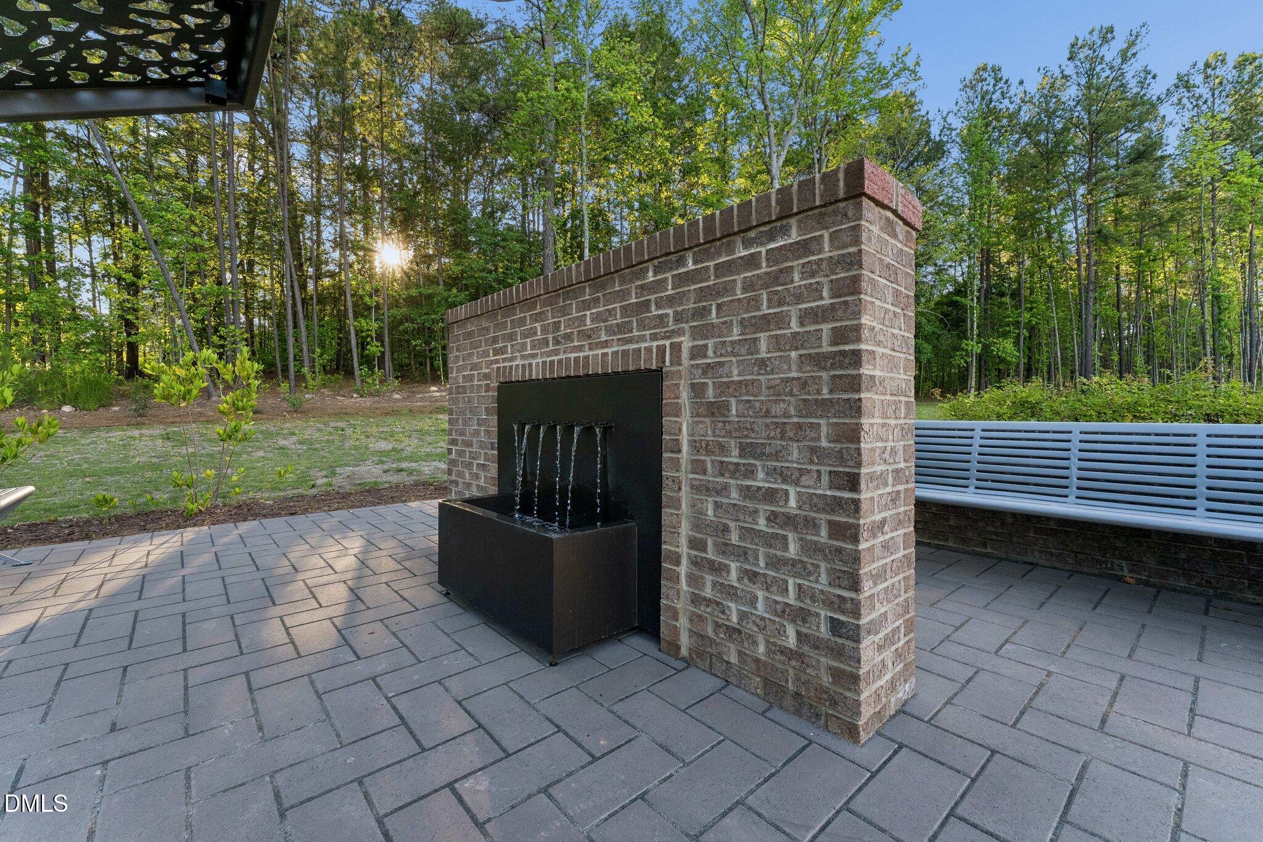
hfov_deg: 104.3
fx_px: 491
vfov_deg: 81.2
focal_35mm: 14
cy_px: 421
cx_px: 632
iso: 1250
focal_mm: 14
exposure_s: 1/400
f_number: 9
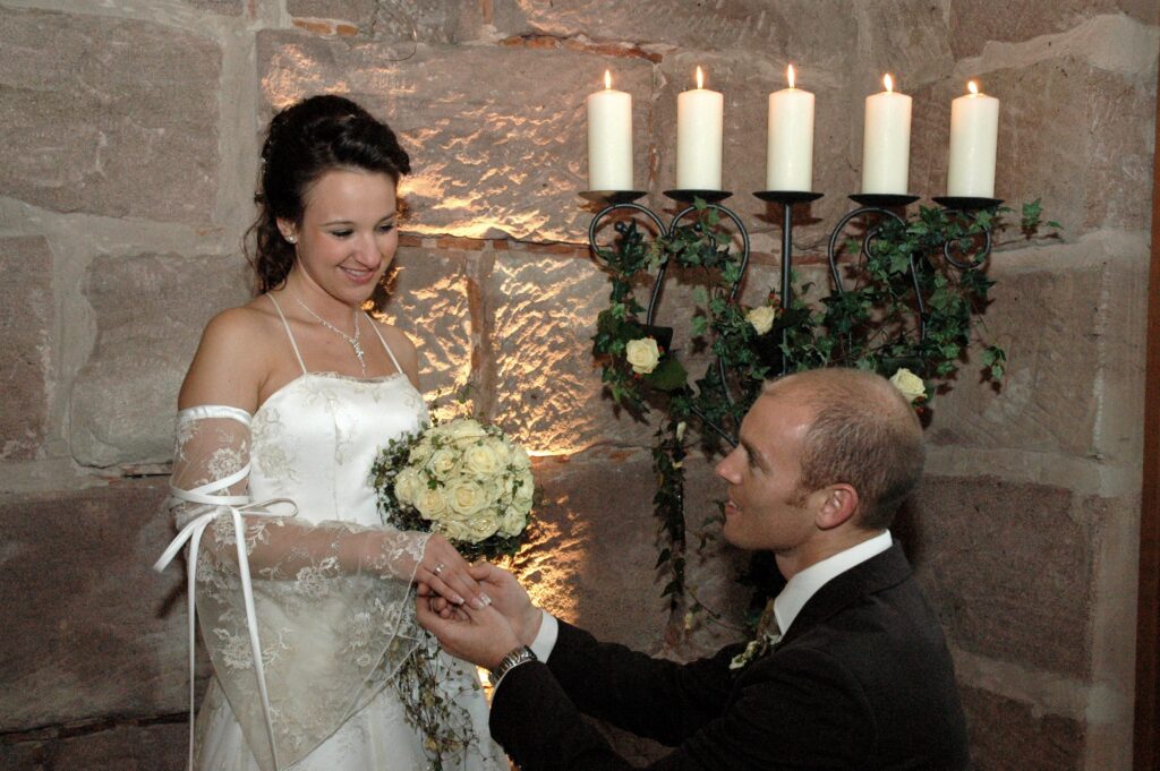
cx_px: 580
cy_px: 386
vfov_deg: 33.0
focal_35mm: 40
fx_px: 1304
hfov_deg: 48.0
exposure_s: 1/60
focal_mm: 27
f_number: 7.1
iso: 1600
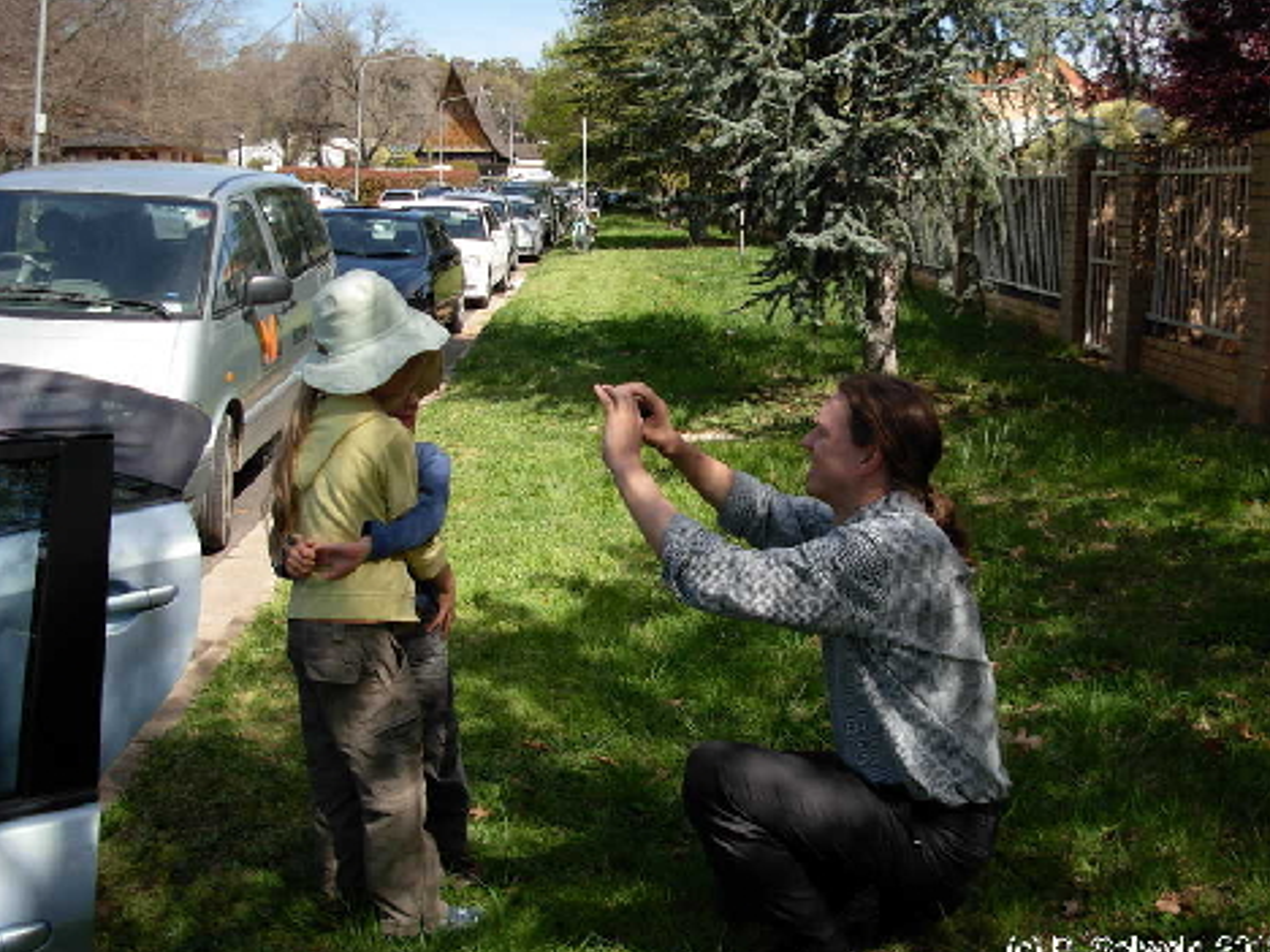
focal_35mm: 39
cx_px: 635
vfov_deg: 36.8
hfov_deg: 47.9
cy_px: 480
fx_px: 1431
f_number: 2.9
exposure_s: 1/790
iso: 79
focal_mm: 6.3
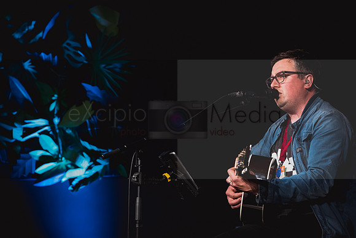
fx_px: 1177
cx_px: 189
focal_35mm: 119
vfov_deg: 11.5
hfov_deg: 17.2
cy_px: 112
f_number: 5.6
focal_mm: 112
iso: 2500
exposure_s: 1/125
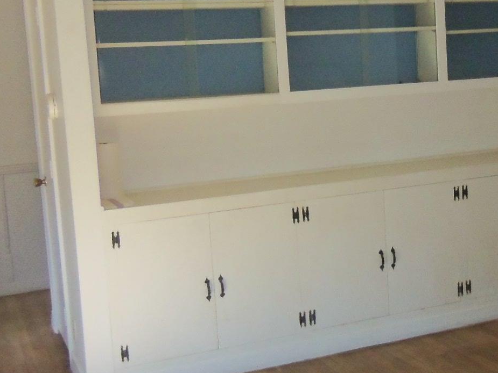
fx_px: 892
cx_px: 437
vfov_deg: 23.6
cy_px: 152
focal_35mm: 62
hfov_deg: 30.0
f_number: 3.9
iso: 320
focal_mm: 5.1
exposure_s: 1/40
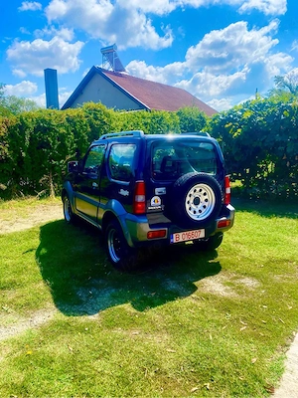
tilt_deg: -11.1
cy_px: 199
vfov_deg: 67.3
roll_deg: -0.2
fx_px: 298
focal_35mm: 26
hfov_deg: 53.1
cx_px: 149
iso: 32
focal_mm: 4.25
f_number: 1.8
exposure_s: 1/2410
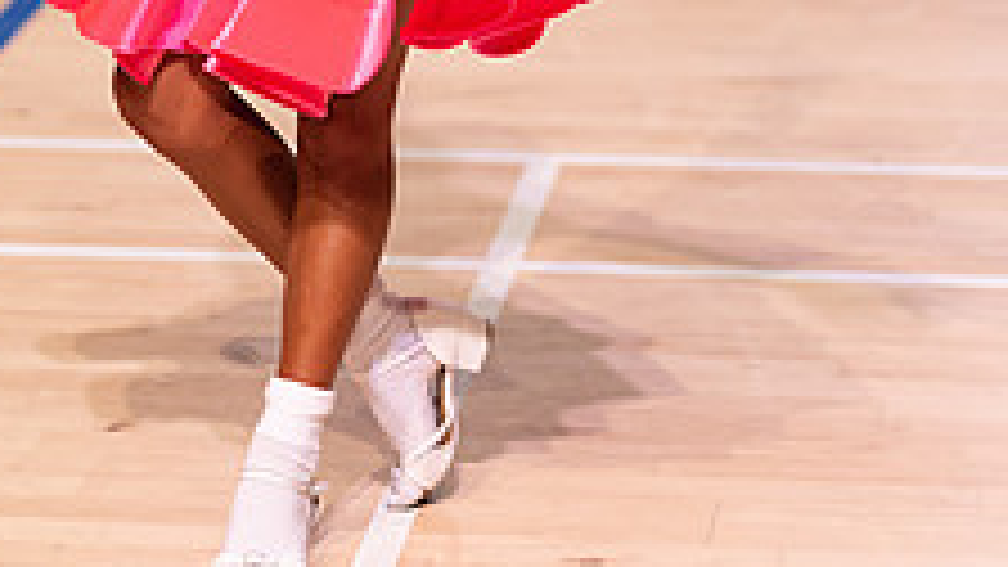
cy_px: -320
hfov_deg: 12.0
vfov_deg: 6.7
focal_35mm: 179
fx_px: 4784
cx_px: 389
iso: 2500
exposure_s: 1/800
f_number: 2
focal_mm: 85
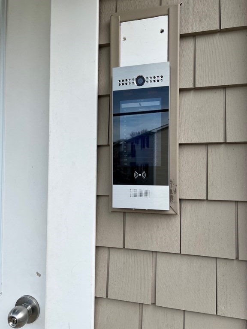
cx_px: 124
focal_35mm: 26
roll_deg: -0.2
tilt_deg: +2.7
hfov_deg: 53.1
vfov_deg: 67.3
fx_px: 247
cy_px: 164
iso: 50
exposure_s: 1/1431
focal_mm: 5.7
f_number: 1.5
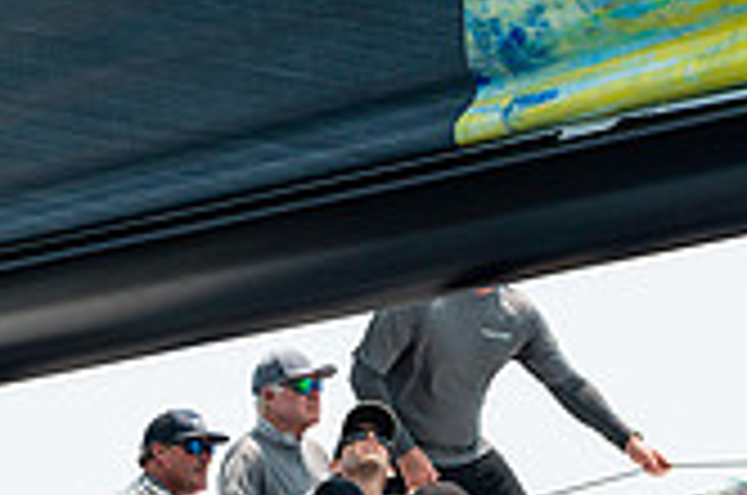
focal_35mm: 543
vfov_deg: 2.5
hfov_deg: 3.8
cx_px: 333
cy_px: 808
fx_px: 11246
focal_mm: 155
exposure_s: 1/1250
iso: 250
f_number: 5
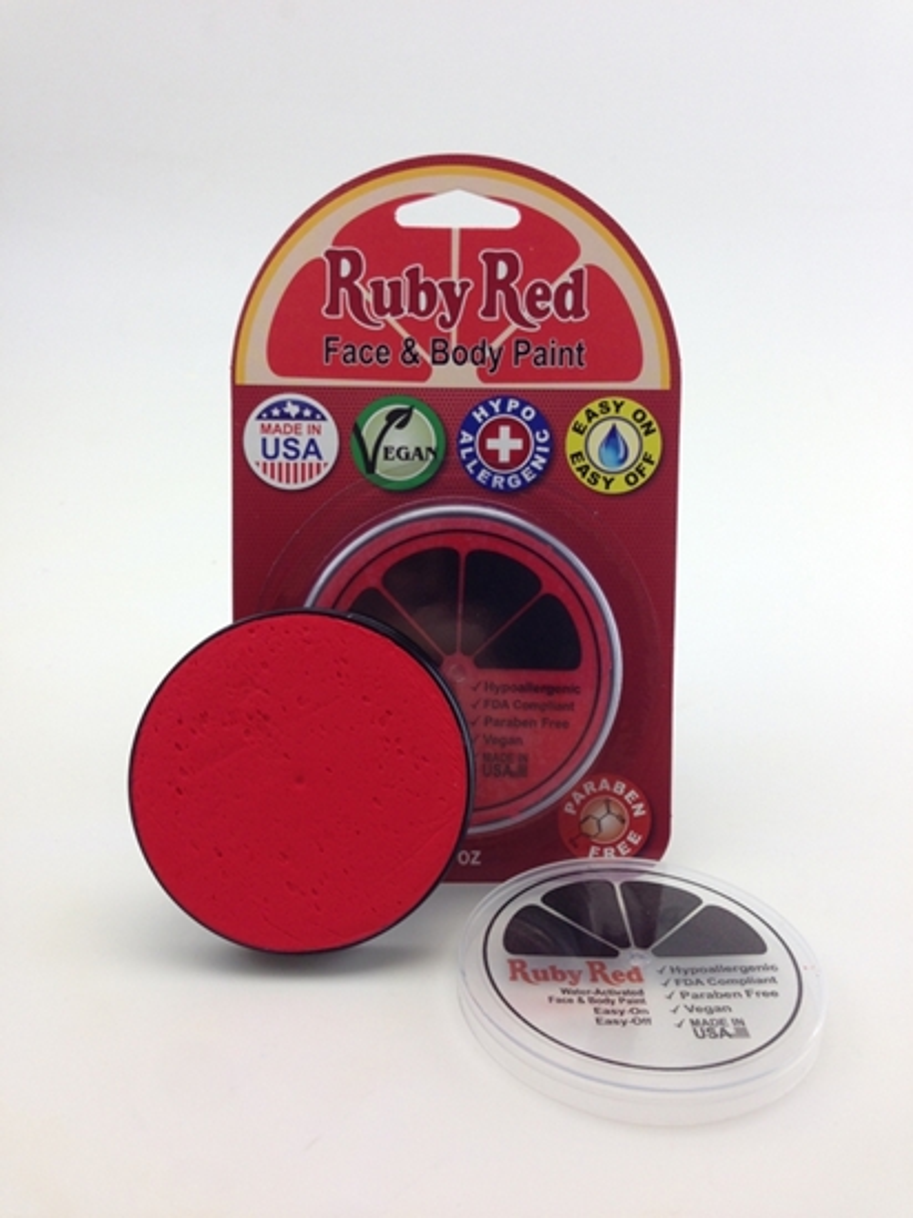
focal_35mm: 33
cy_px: 609
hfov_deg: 42.9
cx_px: 456
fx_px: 1161
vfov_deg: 55.4
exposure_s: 1/120
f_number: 2.4
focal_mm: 4.12
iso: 64
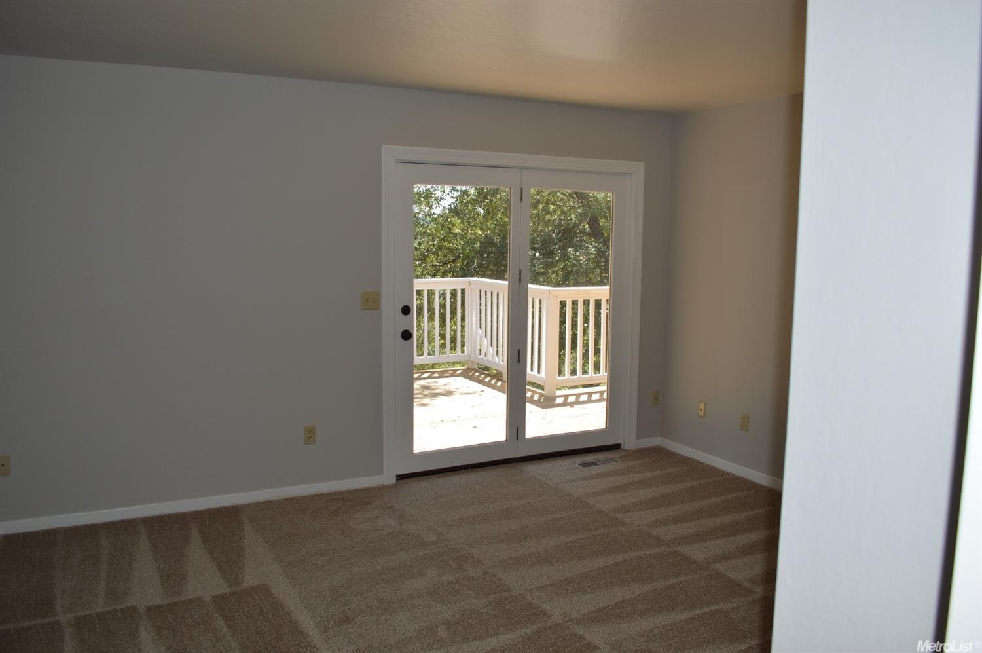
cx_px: 491
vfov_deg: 47.8
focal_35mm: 27
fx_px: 736
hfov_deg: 67.4
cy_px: 326
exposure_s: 1/160
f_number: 4
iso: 100
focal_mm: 18
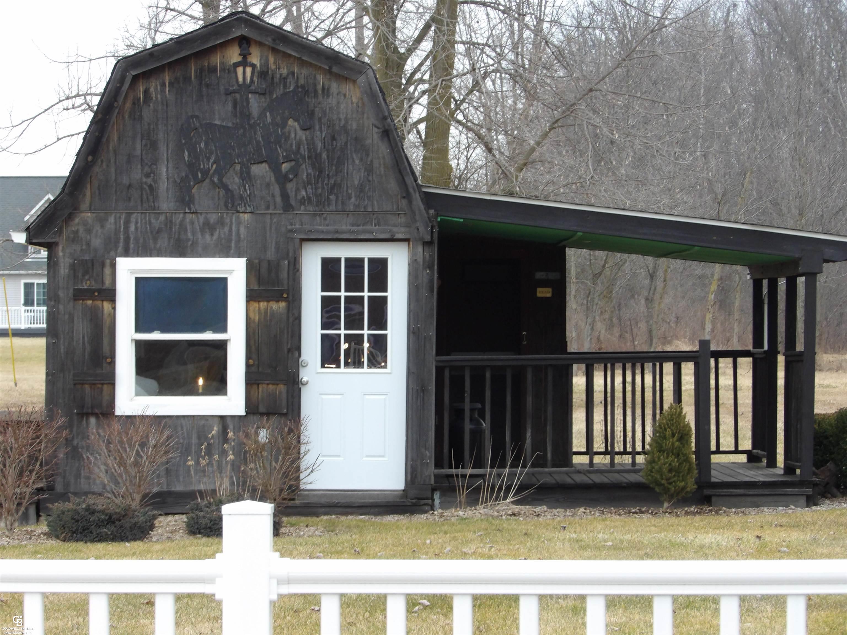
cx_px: 424
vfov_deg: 8.8
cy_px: 318
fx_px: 4135
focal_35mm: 169
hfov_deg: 11.7
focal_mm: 30.2
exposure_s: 1/96
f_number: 4.4
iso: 200
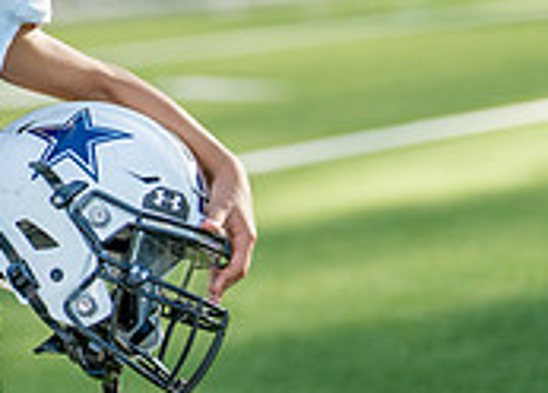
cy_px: -70
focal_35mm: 183
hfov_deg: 10.5
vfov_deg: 7.8
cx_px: -333
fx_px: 2851
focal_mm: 50
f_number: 1.2
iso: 100
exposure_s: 1/2500
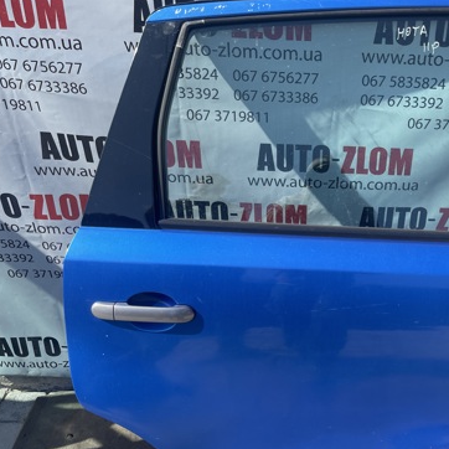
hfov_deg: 41.7
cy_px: 283
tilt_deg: -35.6
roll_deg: -3.3
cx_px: 331
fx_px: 572
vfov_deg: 42.5
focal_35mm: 39
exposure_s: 1/1020
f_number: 1.6
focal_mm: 5.1
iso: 32
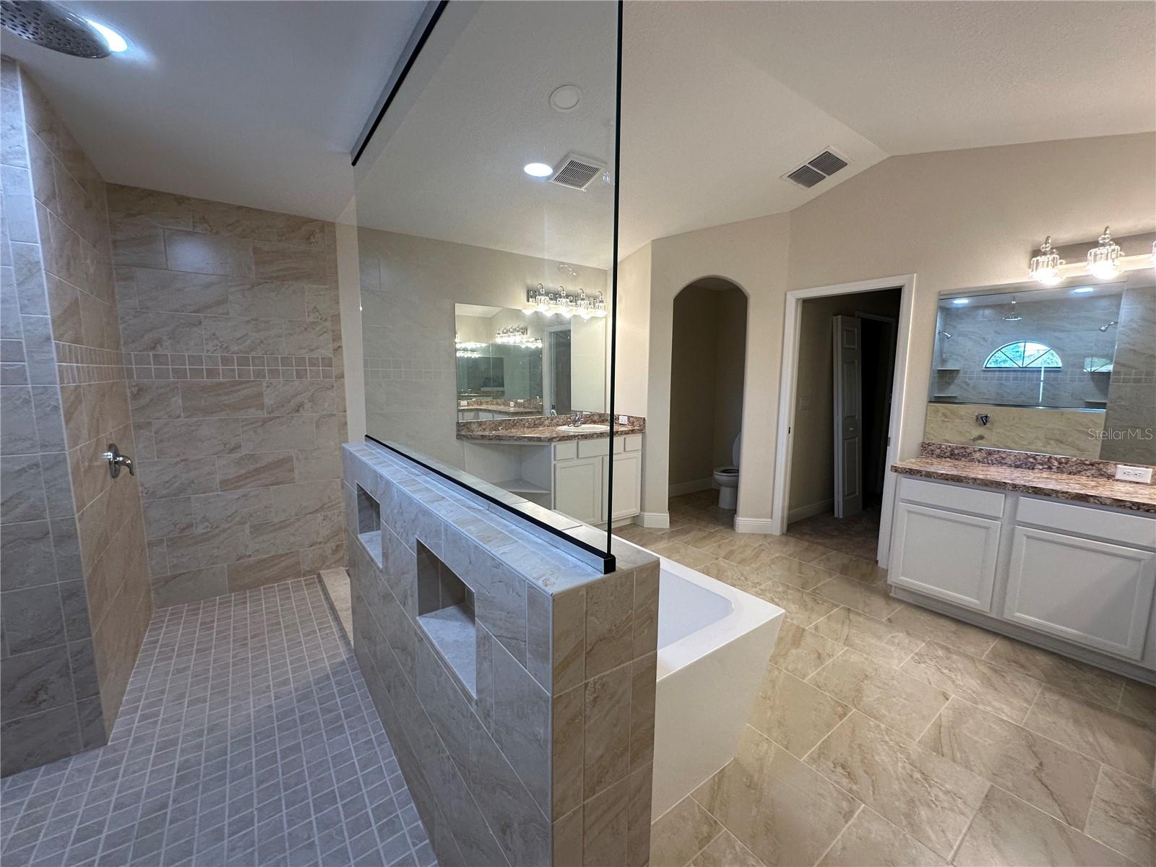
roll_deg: -0.5
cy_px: 434
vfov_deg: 85.7
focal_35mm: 14
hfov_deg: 102.1
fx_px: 468
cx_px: 578
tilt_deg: -7.3
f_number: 2.2
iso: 125
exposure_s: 1/120
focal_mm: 2.22
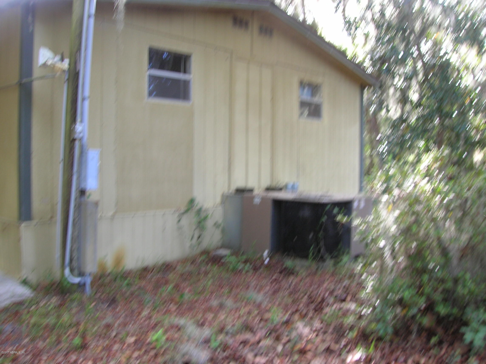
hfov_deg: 54.0
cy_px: 182
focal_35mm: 34
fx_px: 477
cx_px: 243
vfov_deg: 41.7
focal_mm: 5.7
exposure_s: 1/13.2
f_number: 4.9
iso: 50
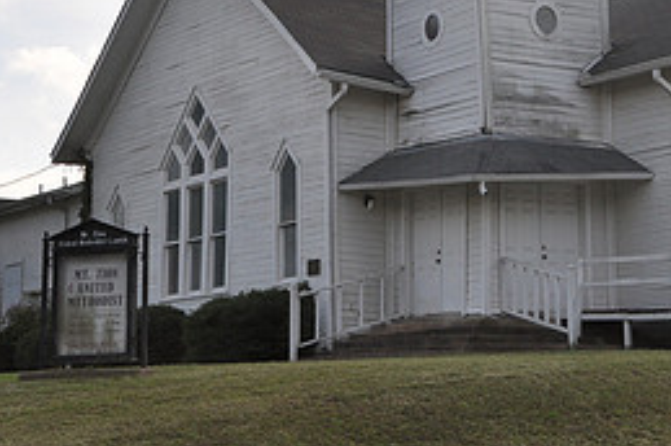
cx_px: 534
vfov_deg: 14.4
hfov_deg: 21.4
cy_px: 56
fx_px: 1750
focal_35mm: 94
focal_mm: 28
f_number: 13
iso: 200
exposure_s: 1/160
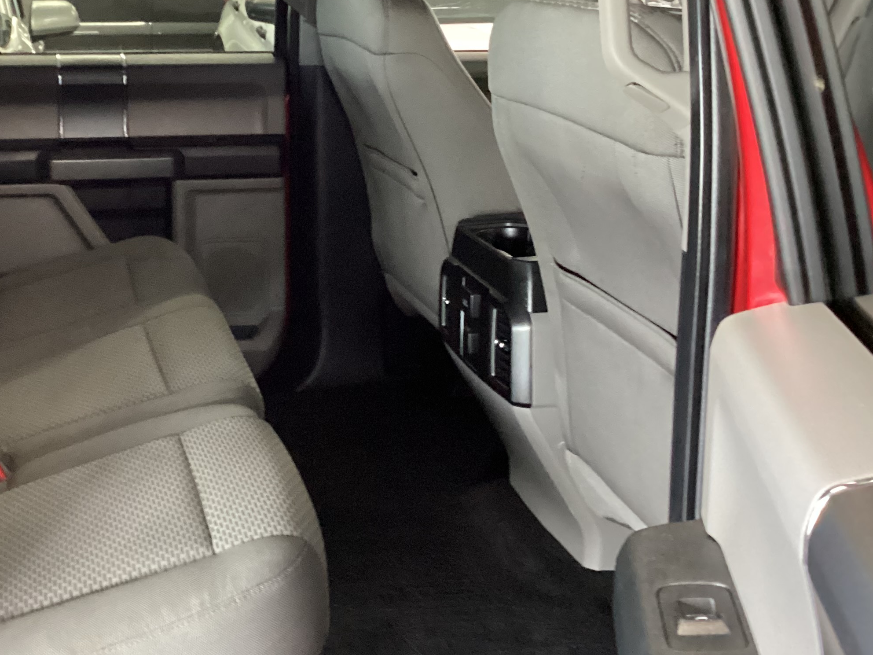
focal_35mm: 51
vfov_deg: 28.4
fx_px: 1286
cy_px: 230
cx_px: 222
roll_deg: +0.9
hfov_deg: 36.6
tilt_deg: -18.4
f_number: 2.4
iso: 640
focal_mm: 3.3
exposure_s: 1/30
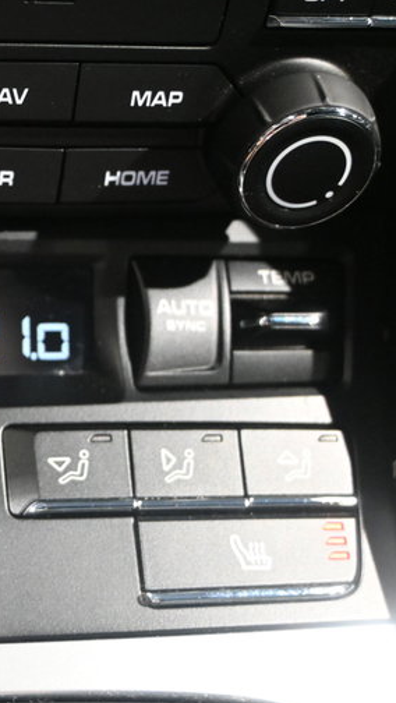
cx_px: -105
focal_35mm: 60
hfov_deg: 18.8
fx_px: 1115
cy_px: 353
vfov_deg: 35.0
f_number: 4.2
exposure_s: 1/60
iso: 5000
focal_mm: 25
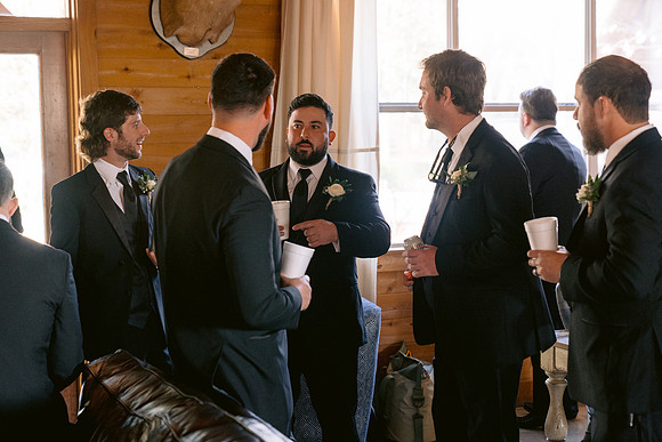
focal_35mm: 64
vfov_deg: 21.3
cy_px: 221
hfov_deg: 31.4
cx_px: 331
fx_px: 1177
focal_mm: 64
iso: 1600
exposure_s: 1/100
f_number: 3.5
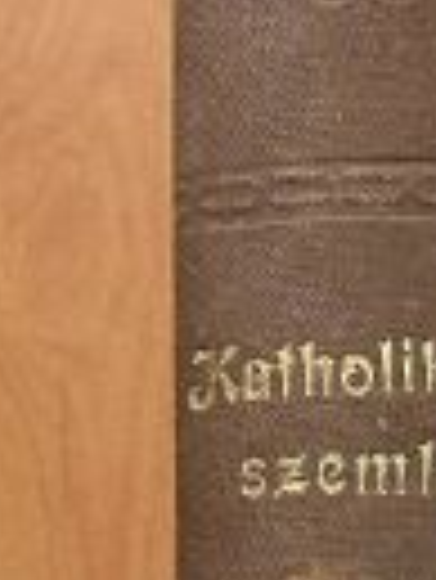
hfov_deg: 11.1
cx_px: 405
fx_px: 2230
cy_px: 650
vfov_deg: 14.4
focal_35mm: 133
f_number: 3.5
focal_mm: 6.3
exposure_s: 1/23.5
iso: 100
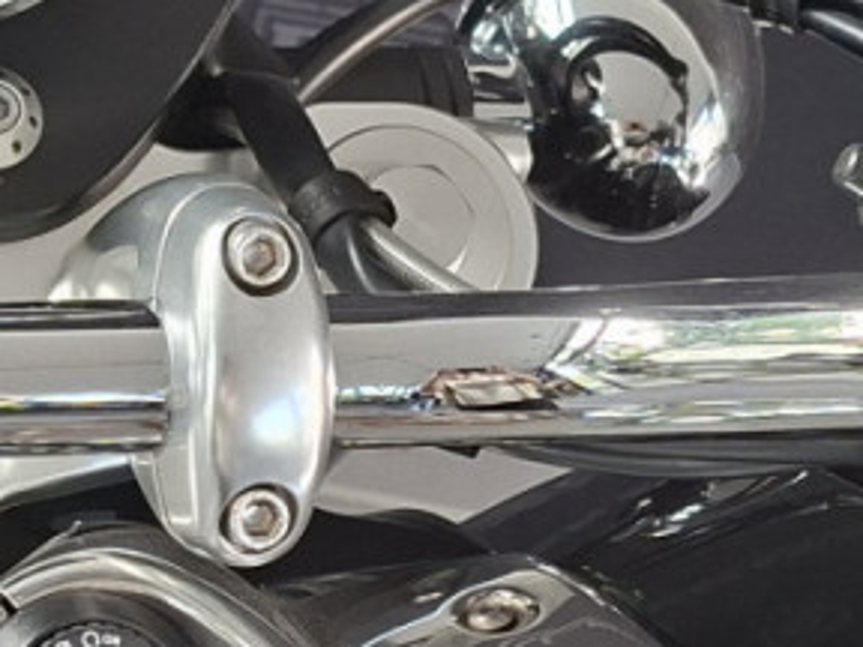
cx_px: -192
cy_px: 237
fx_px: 3191
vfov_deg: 11.6
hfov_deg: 14.9
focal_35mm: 128
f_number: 1.8
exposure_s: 1/120
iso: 80
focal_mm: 5.54
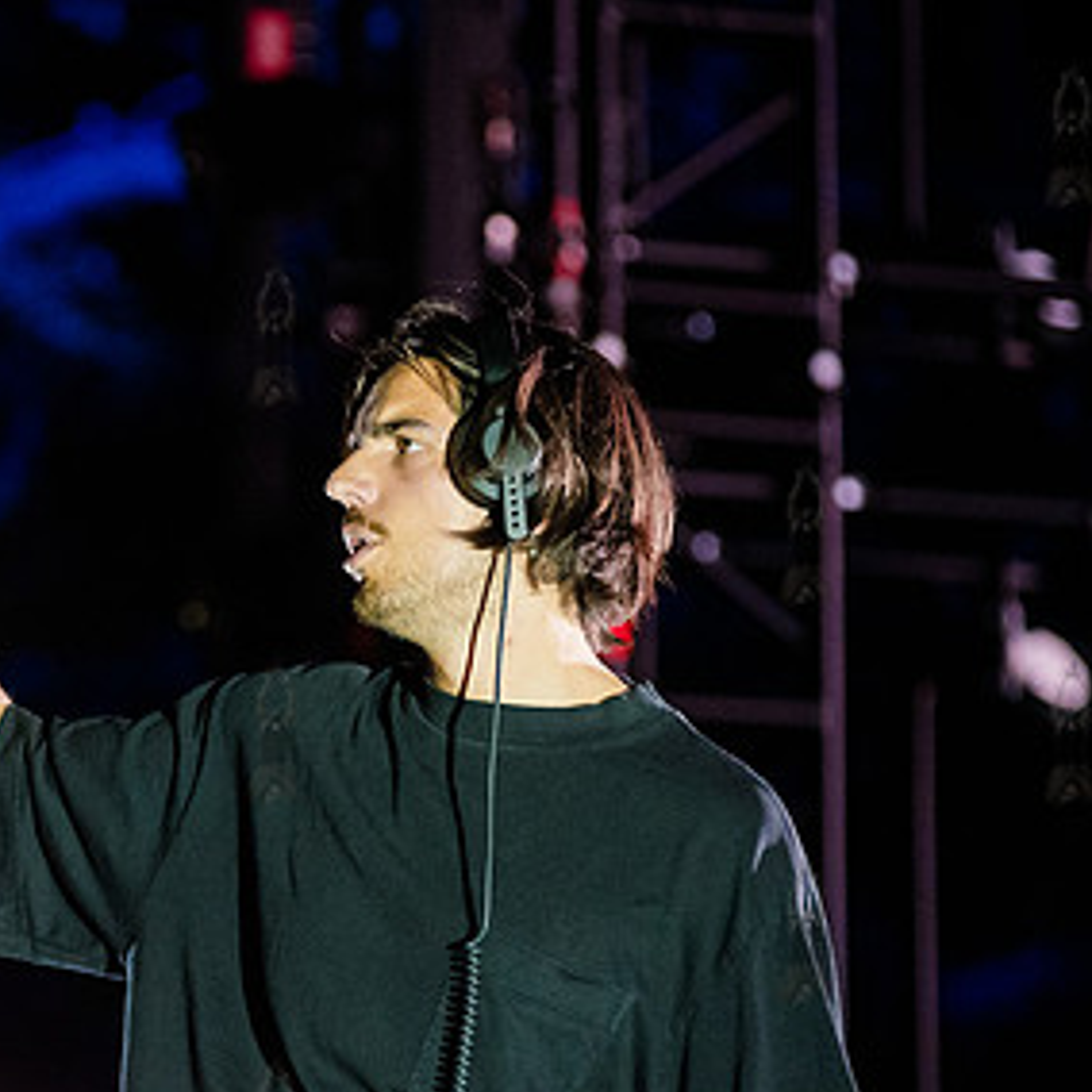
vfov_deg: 5.1
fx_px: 12277
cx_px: 157
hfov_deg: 5.1
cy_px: 705
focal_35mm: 344
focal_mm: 170
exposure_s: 1/400
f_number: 3.5
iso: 6400
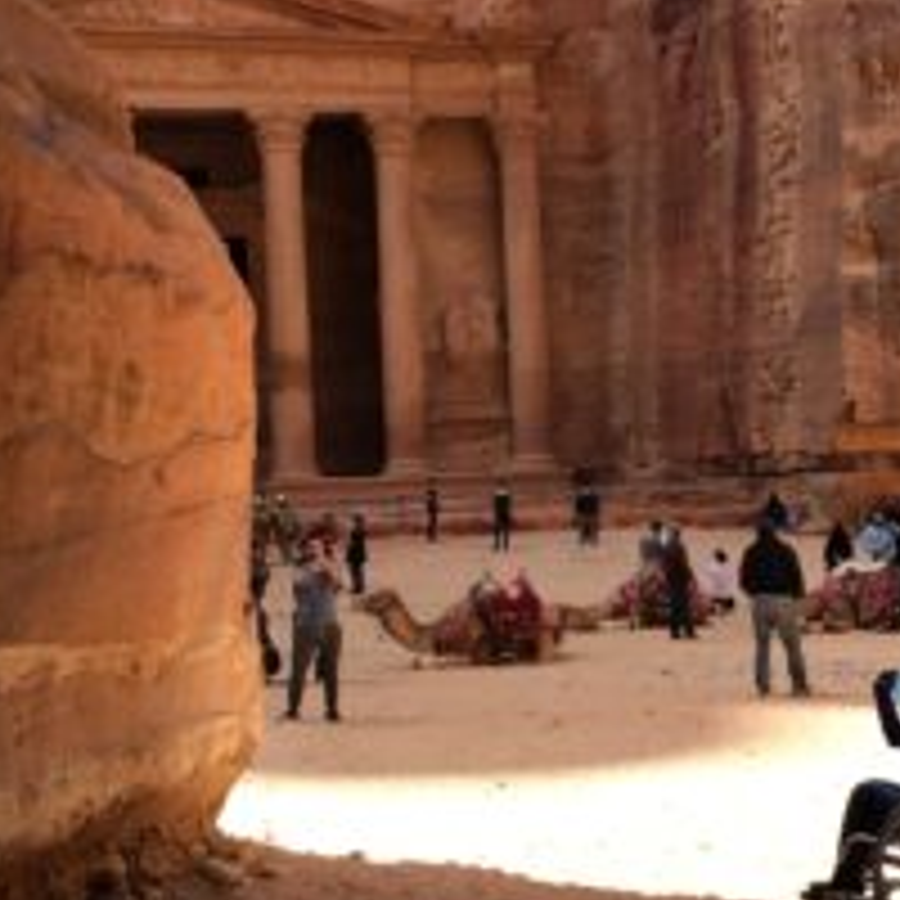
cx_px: 590
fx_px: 1559
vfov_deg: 32.2
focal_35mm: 53
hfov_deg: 32.0
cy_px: 450
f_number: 2.2
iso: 32
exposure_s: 1/427
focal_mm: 4.12
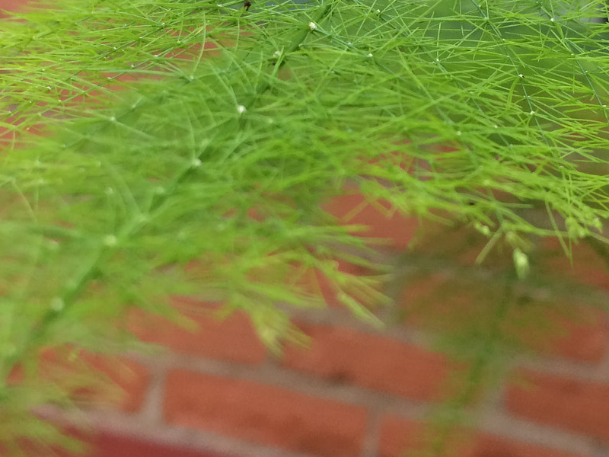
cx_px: 385
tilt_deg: +4.7
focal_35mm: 58
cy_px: 137
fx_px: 1020
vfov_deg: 25.0
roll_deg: -11.7
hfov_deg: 33.1
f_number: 2.2
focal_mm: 4.15
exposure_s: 1/40
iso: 40
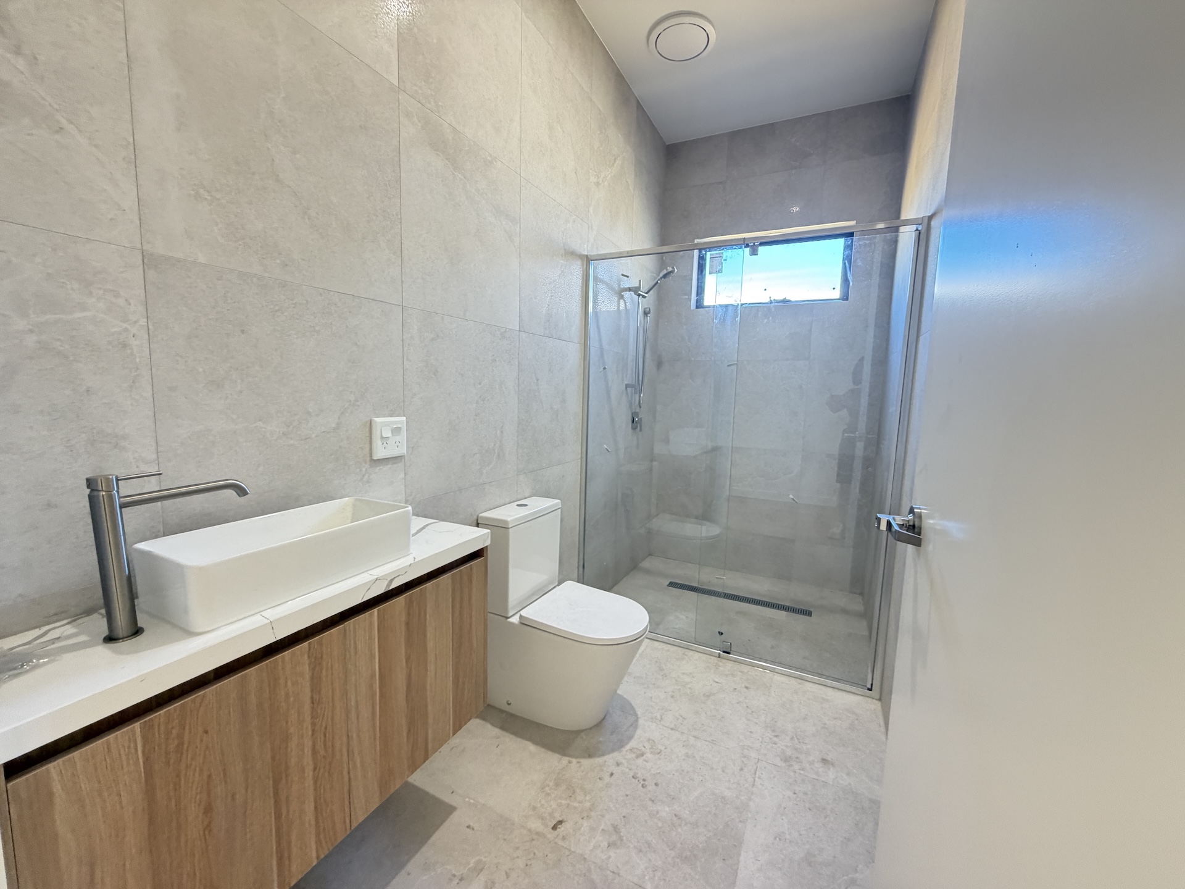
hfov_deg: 102.1
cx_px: 592
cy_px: 444
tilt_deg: -6.4
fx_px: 479
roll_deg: -2.0
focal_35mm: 14
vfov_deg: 85.7
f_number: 2.2
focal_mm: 2.22
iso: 400
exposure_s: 1/50
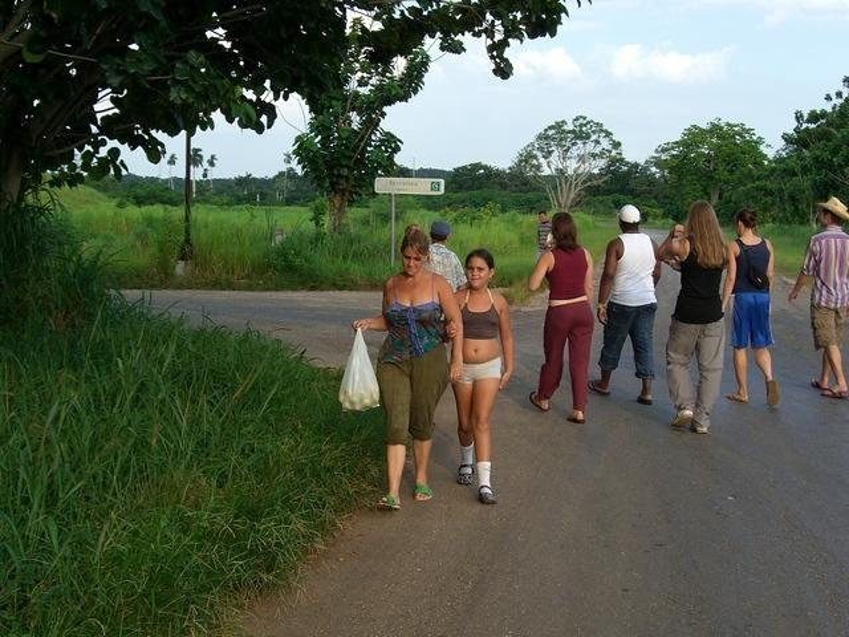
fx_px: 1398
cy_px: 318
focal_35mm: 57
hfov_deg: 33.8
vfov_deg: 25.7
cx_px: 424
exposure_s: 1/160
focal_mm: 11.8
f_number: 5
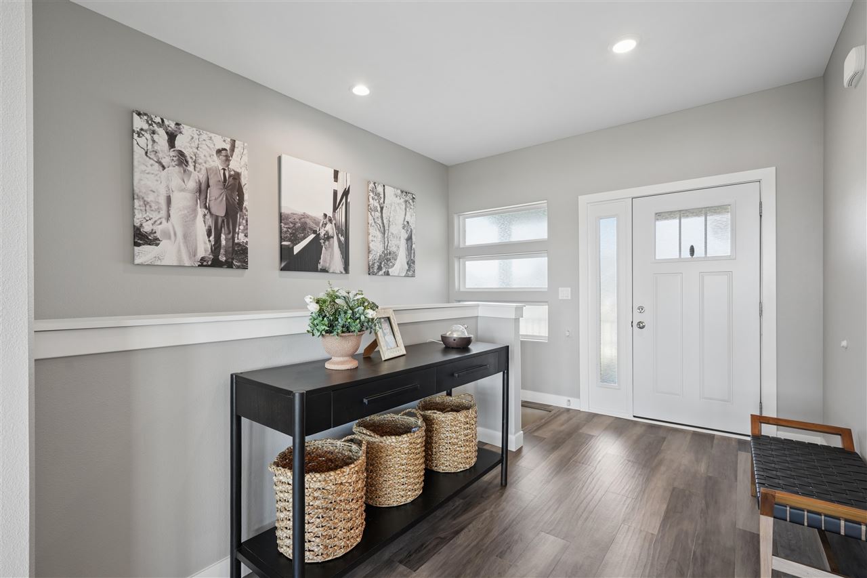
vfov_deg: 73.7
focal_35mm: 16
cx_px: 434
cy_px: 289
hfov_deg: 96.7
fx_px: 385
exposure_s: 1/20
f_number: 8
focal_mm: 16
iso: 400
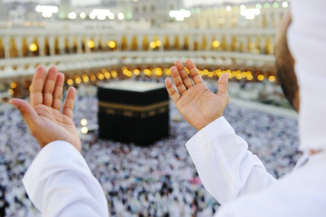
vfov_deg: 29.8
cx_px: 163
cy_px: 108
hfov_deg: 43.6
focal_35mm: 45
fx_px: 407
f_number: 3.5
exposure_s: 1/80
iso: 400
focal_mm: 45
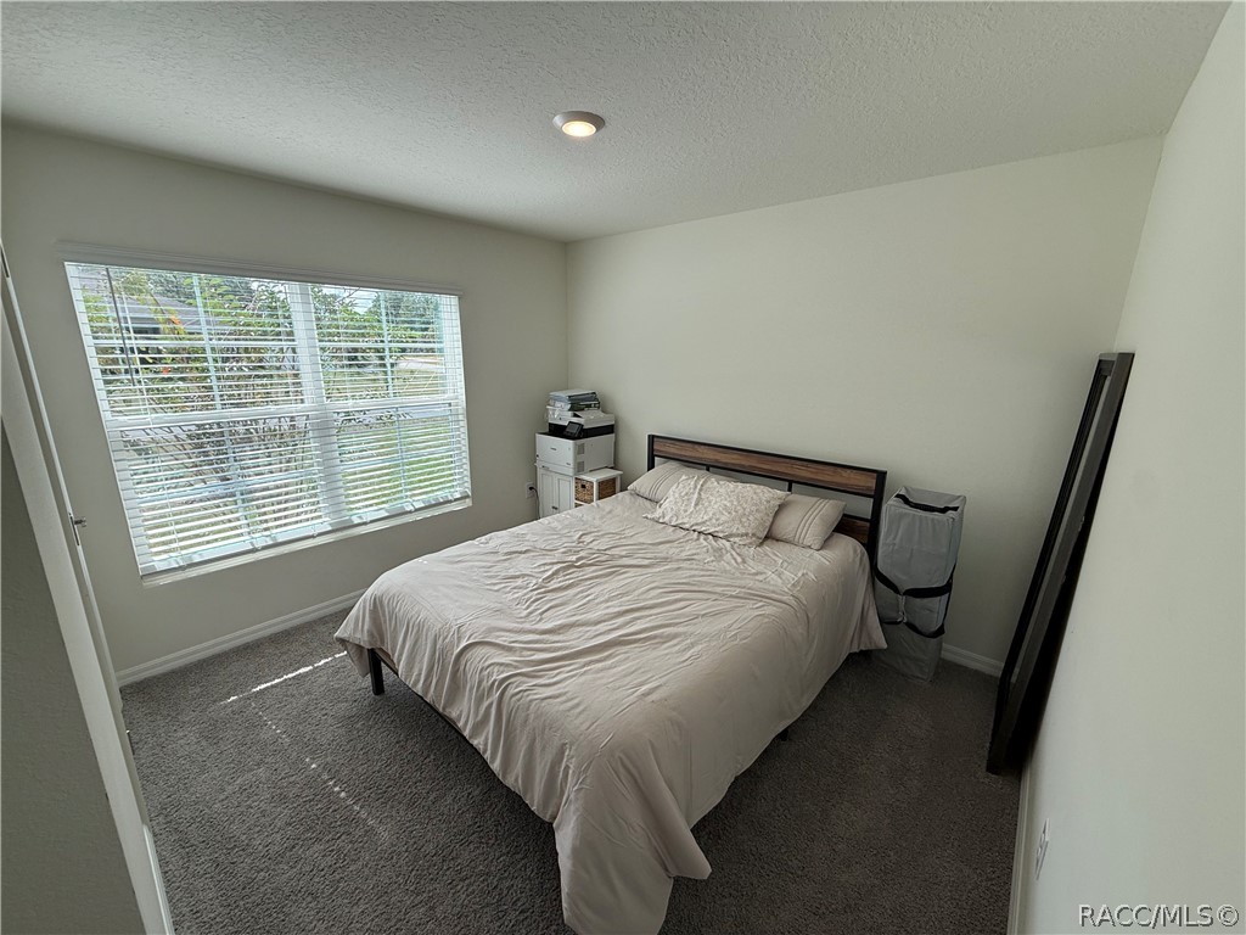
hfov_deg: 102.1
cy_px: 468
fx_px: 504
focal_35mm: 14
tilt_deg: -12.9
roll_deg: -0.5
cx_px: 623
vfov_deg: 85.7
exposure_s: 1/303
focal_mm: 2.22
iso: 50
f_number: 2.2
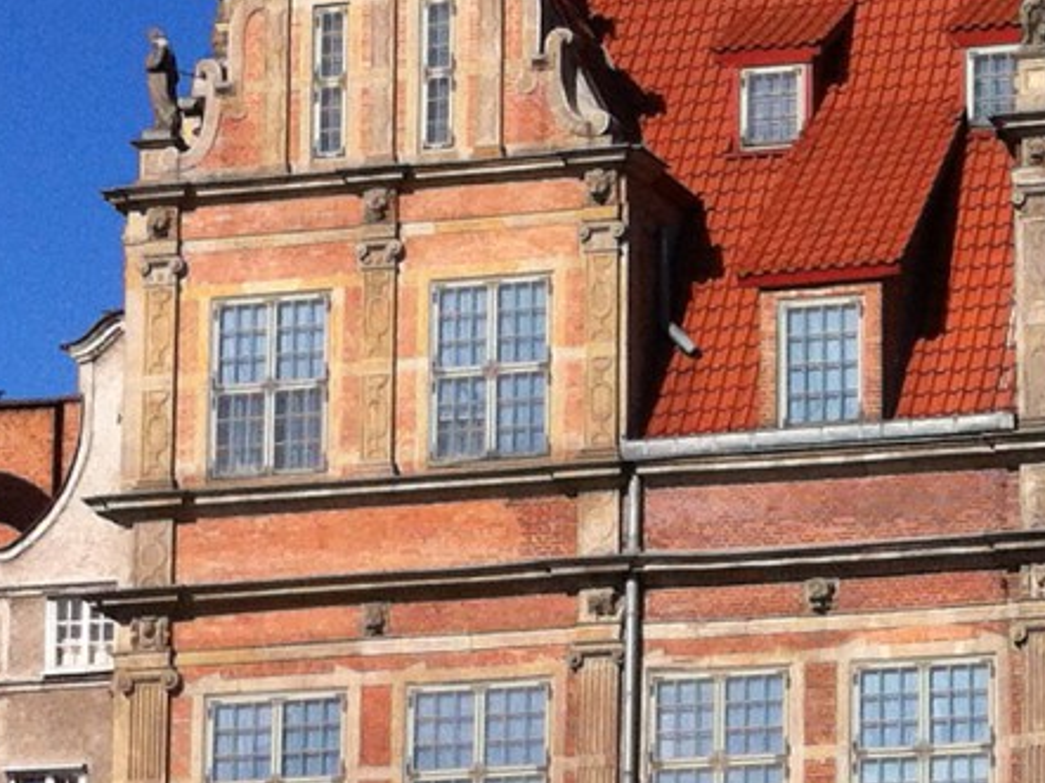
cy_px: 558
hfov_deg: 11.9
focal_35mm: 162
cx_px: 1369
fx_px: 4888
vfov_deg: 9.1
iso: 80
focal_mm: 3.85
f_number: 2.8
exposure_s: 1/2514
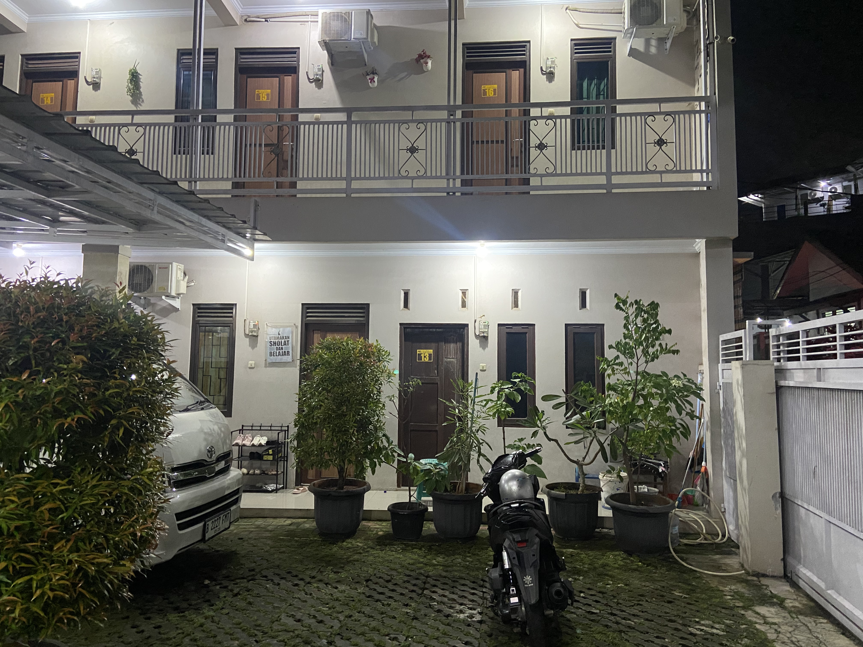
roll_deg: -0.4
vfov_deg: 53.1
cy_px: 324
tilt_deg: +5.2
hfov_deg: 67.3
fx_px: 648
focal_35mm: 26
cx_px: 432
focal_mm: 4.25
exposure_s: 1/33
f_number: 1.8
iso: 500
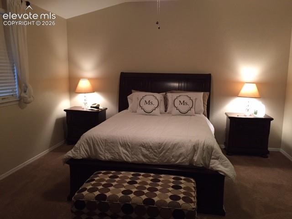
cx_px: 146
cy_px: 110
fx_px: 245
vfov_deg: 48.2
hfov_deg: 61.7
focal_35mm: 29
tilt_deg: -8.6
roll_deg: -1.1
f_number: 2.2
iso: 160
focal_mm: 4.15
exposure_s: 1/30
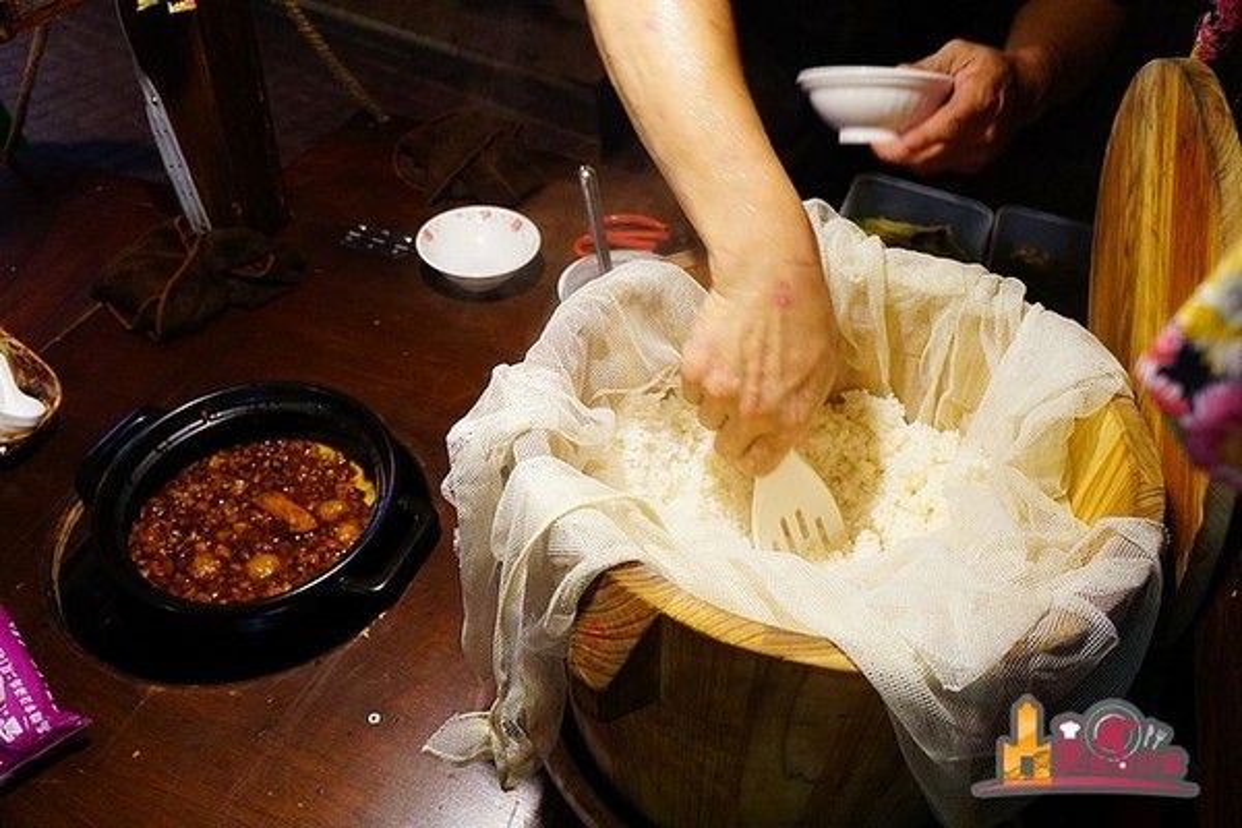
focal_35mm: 27
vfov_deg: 47.9
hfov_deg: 67.4
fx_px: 931
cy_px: 414
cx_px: 621
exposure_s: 1/60
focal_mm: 18
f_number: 4
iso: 3200
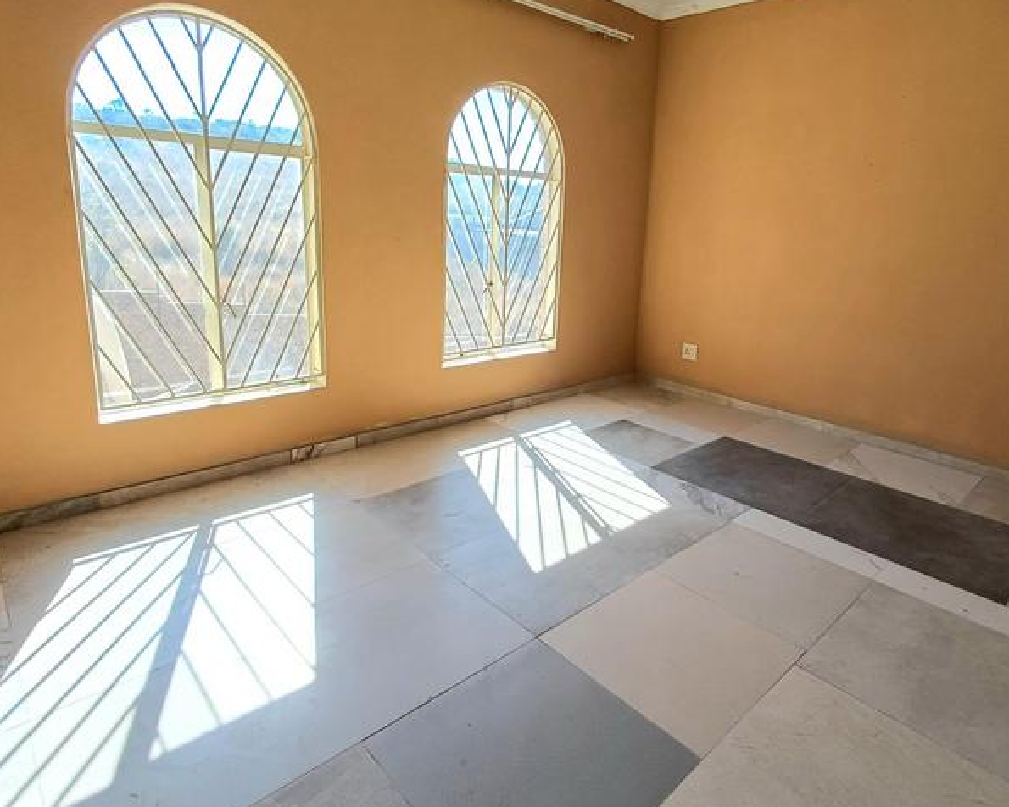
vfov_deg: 65.4
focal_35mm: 21
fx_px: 627
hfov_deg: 77.5
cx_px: 536
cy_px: 363
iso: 40
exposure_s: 1/256
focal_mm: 1.64
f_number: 2.2
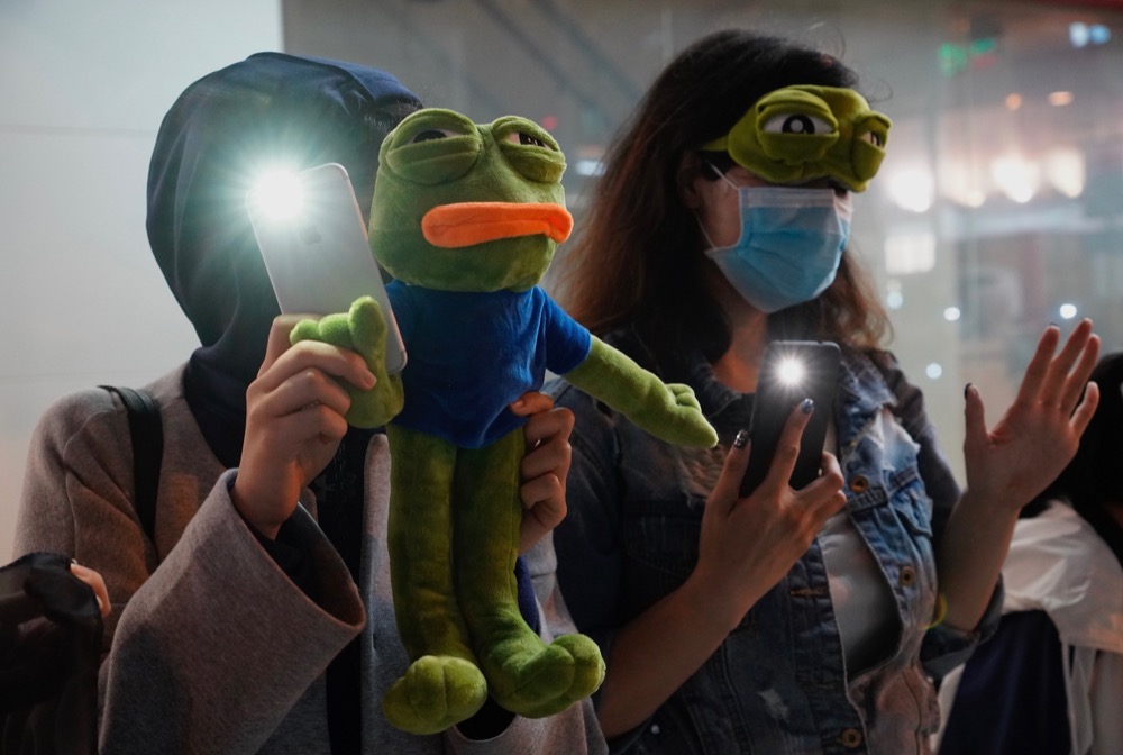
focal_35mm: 54
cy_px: 378
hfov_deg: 36.8
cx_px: 562
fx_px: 1689
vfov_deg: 25.2
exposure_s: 1/125
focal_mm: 36
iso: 3200
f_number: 3.5
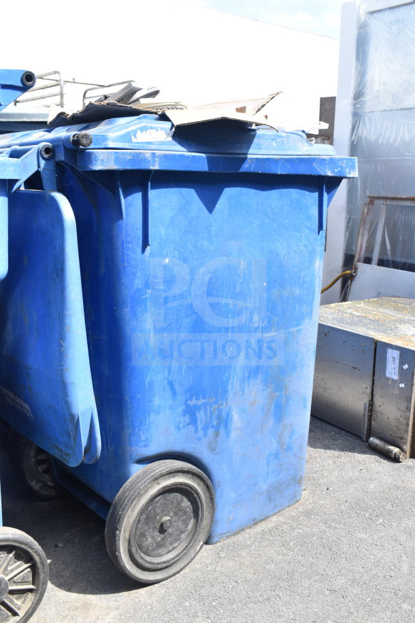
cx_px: 208
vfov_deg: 53.1
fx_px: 622
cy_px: 312
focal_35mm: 36
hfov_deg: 36.9
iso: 200
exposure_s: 1/200
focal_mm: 24
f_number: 7.1
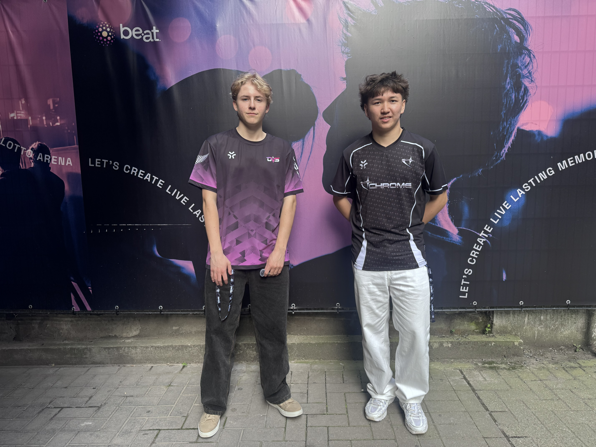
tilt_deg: -5.9
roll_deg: +0.6
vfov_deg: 56.8
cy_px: 224
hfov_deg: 71.6
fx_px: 413
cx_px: 298
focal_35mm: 24
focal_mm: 6.76
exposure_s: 1/121
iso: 100
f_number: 1.78
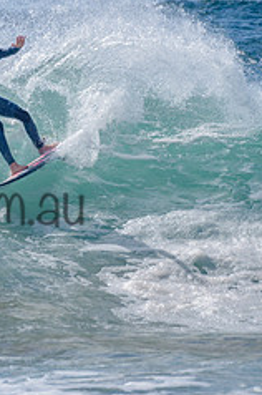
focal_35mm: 1495
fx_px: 16367
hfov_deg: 0.9
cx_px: 17
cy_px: 115
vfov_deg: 1.4
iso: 90
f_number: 5.6
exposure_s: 1/2000
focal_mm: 500
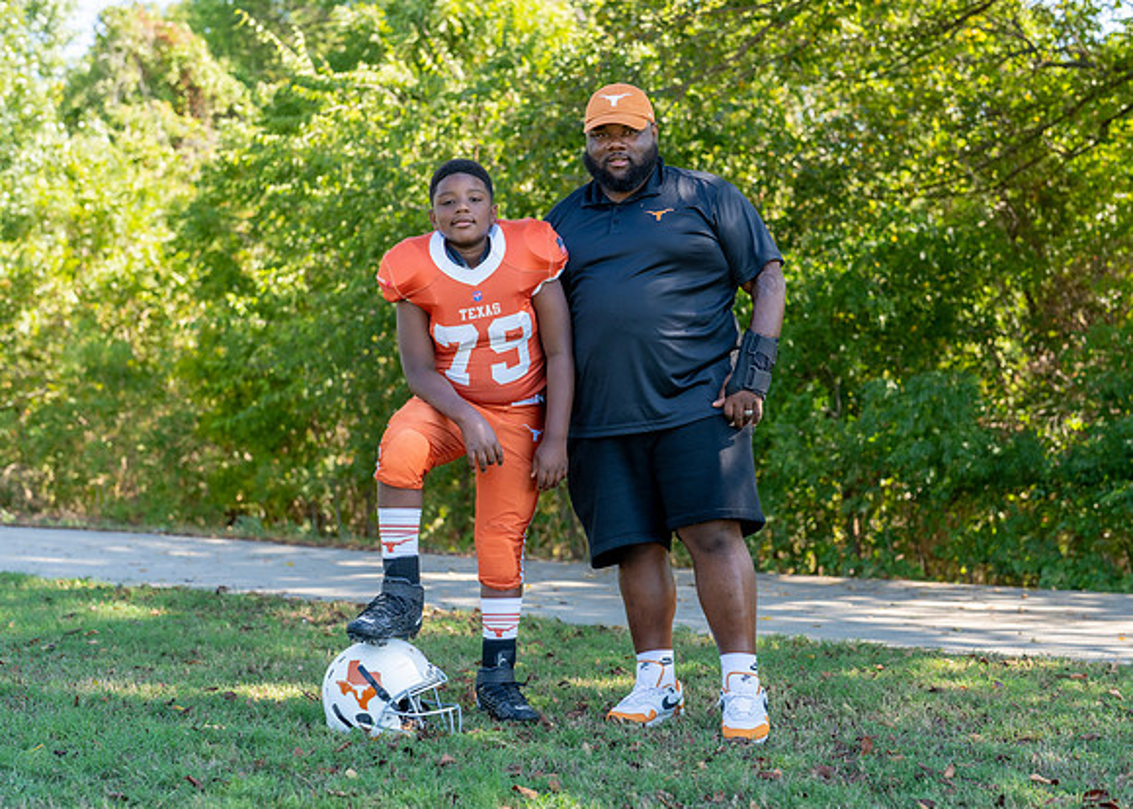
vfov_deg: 24.6
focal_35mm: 58
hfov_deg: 34.0
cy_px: 386
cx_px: 607
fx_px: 1854
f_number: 2.8
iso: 125
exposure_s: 1/400
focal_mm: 50
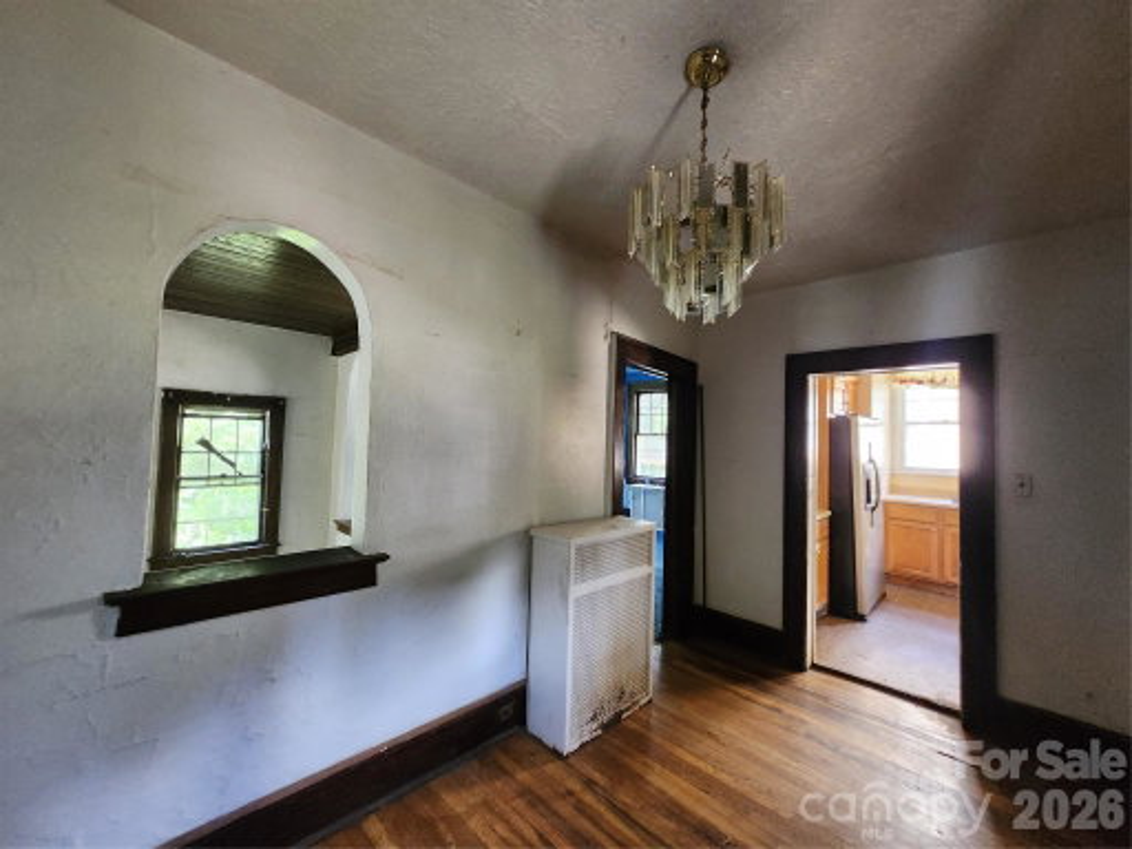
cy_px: 424
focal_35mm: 13
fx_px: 425
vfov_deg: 89.9
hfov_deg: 106.2
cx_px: 566
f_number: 2.2
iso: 320
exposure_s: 1/40
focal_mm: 1.74
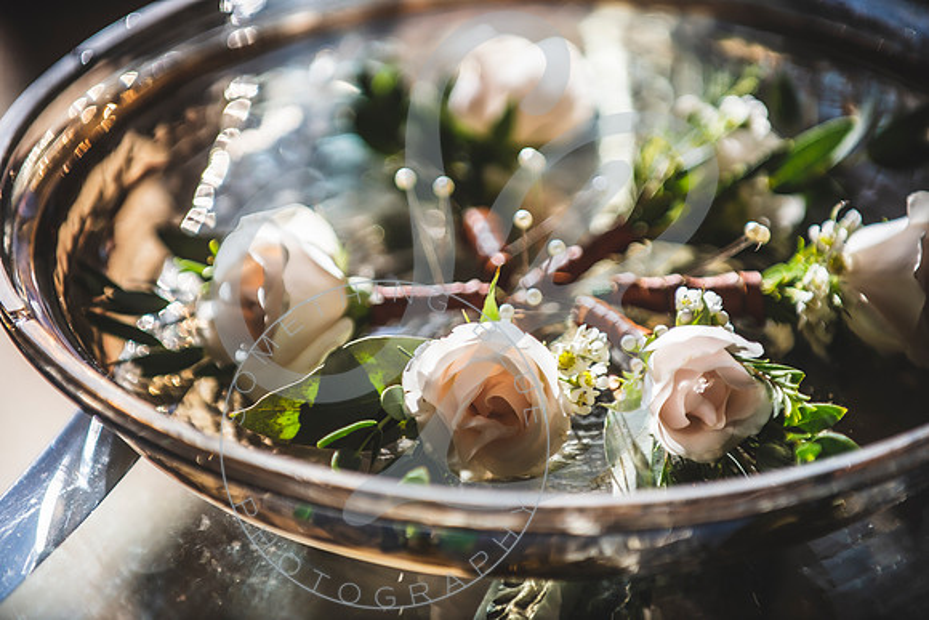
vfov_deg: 6.9
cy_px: 310
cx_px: 464
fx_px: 5162
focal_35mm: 200
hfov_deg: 10.3
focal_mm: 200
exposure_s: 1/800
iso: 200
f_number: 2.8
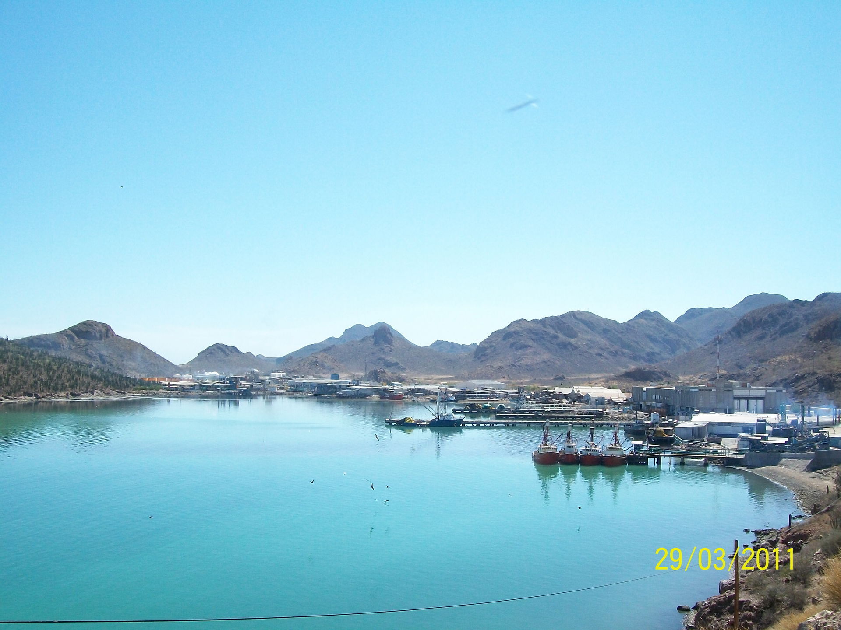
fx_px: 875
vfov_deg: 39.7
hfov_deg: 51.4
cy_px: 315
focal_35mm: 36
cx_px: 420
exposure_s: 1/400
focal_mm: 6
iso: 80
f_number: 4.8
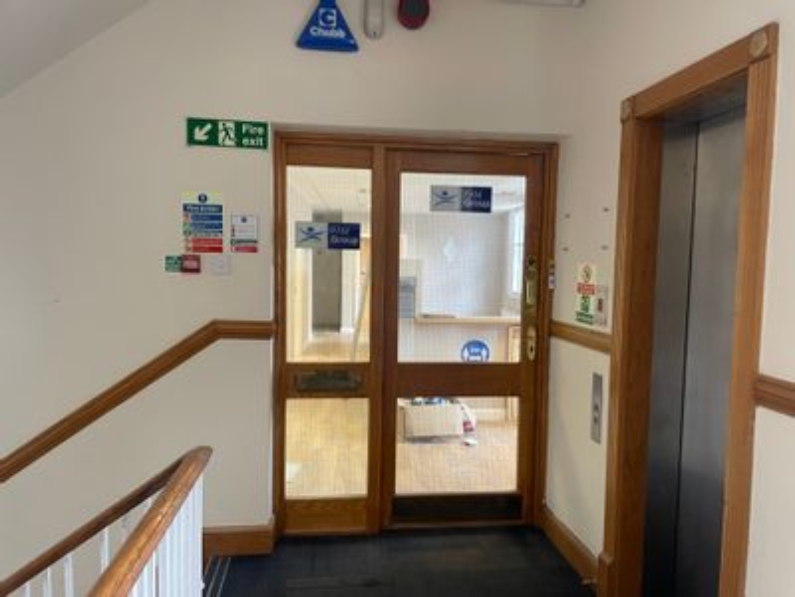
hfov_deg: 67.3
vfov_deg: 53.1
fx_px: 597
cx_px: 398
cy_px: 298
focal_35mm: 26
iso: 160
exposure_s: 1/50
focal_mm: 4.2
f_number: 1.6
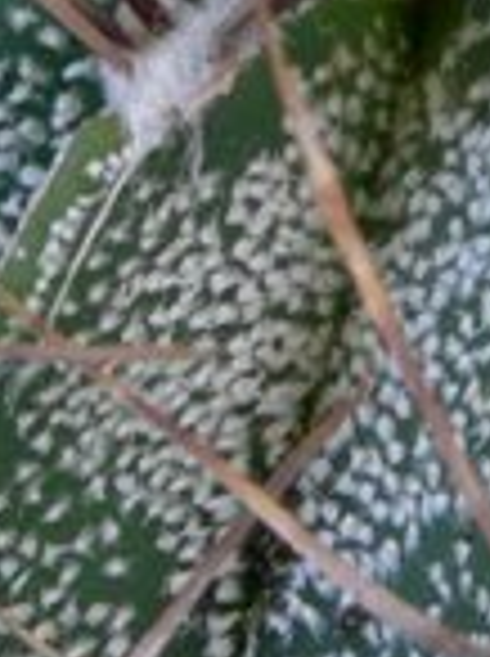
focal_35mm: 167
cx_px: 333
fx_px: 3161
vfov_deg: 11.9
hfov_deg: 8.9
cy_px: 315
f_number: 5
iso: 64
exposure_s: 1/58
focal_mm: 8
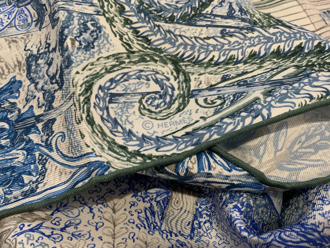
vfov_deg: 42.9
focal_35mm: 33
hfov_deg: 55.4
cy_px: 126
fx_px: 315
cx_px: 164
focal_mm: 3
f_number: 1.8
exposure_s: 1/60
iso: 125
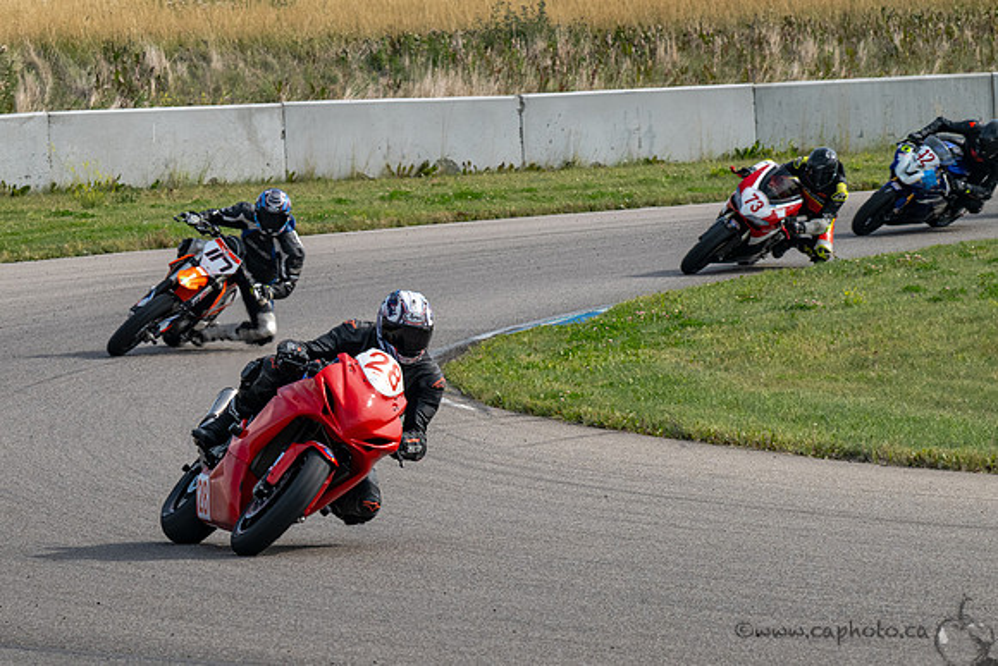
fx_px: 10074
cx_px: 174
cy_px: 395
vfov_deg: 3.8
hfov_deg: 5.7
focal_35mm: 363
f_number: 11
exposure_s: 1/800
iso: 500
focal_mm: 220
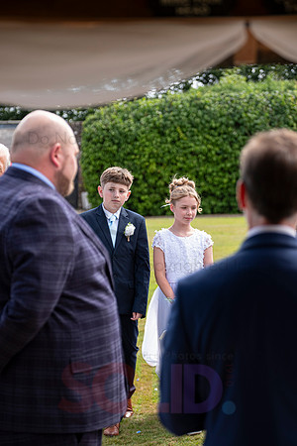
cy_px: 223
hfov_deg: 12.8
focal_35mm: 107
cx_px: 148
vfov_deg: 19.1
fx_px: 1324
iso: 200
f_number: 3.2
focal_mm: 71.5
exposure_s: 1/640
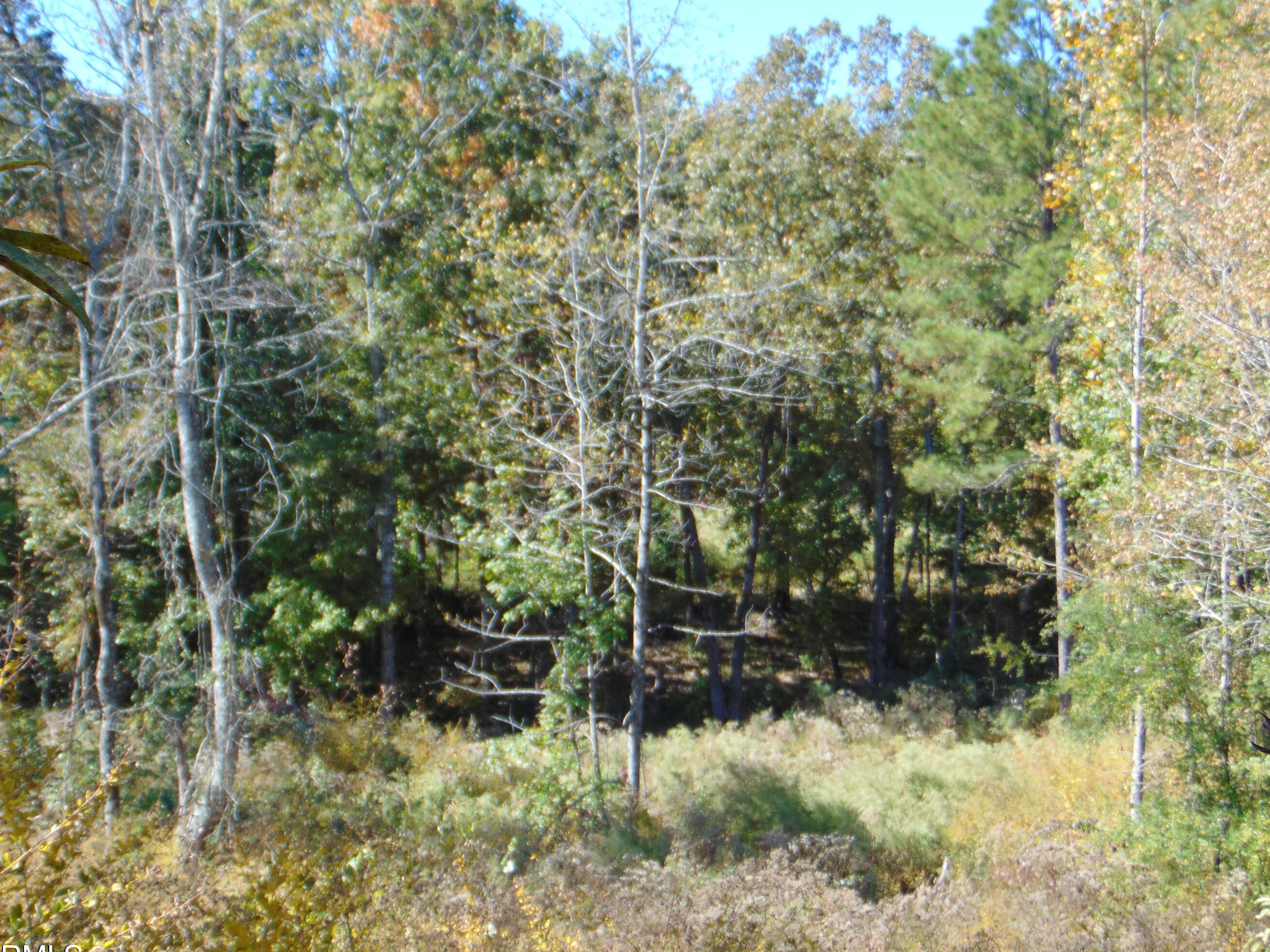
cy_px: 464
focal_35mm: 57
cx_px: 659
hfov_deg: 33.8
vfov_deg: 25.7
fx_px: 2091
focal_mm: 9
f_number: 3.5
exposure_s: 1/250
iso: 80
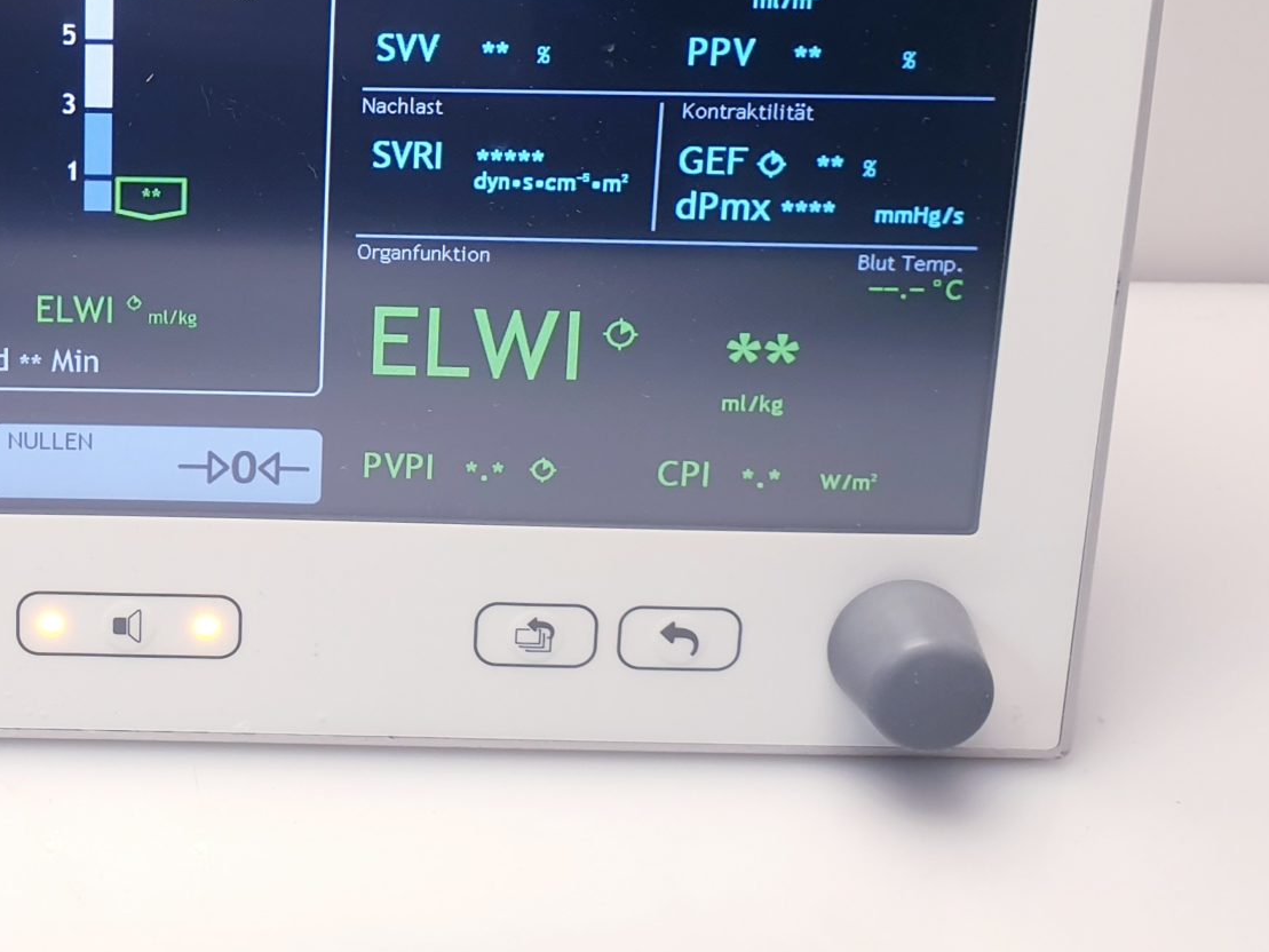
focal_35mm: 60
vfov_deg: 23.8
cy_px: 94
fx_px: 2200
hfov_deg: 30.8
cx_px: 141
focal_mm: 4.3
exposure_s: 1/50
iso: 64
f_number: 2.4
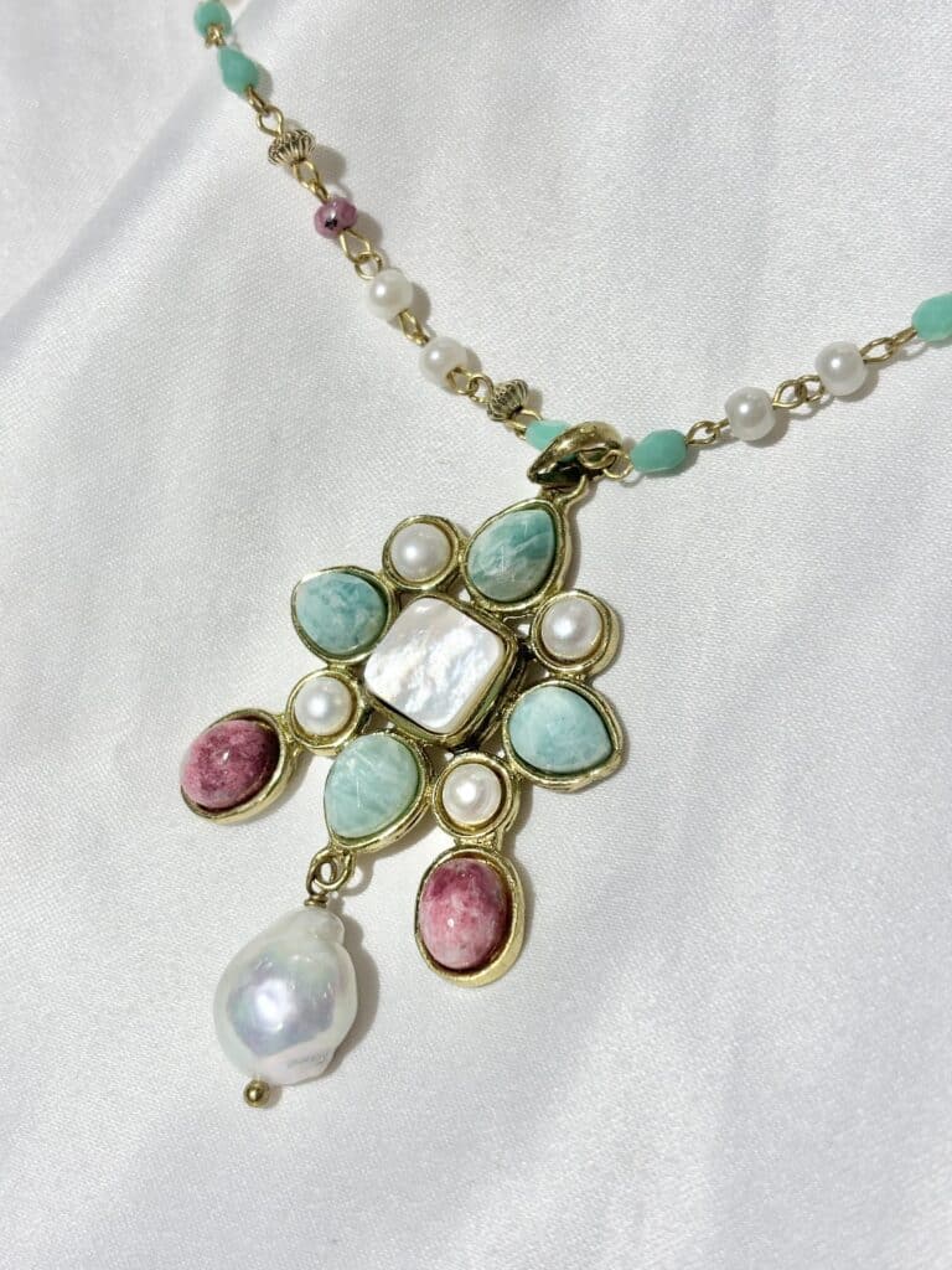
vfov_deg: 36.8
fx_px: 1907
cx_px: 476
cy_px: 635
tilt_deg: -50.5
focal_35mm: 52
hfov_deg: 28.0
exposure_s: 1/339
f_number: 1.6
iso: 32
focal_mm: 5.96
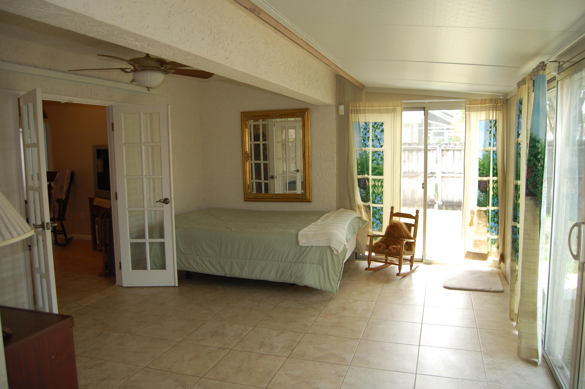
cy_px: 194
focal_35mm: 27
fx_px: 438
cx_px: 292
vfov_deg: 47.8
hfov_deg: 67.4
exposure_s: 1/125
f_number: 3.5
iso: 400
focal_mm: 18
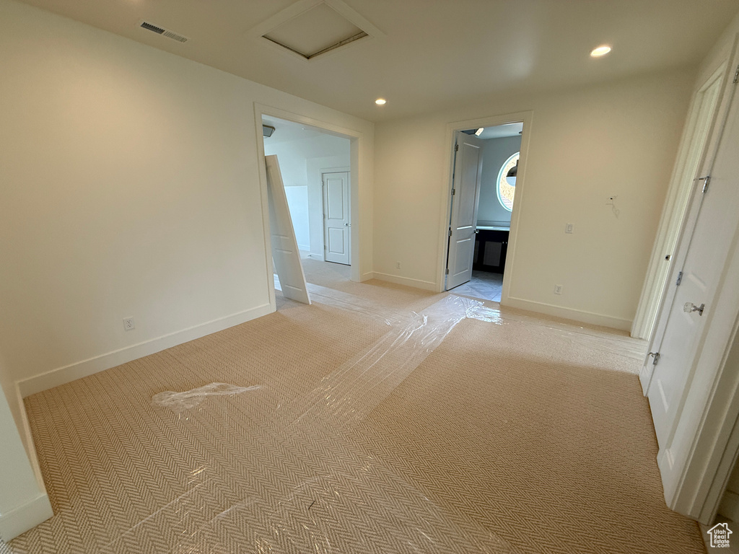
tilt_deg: -15.5
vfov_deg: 85.7
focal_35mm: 14
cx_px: 370
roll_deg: -0.2
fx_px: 299
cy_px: 277
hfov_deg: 102.1
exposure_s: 1/120
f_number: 2.2
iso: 200
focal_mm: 2.22
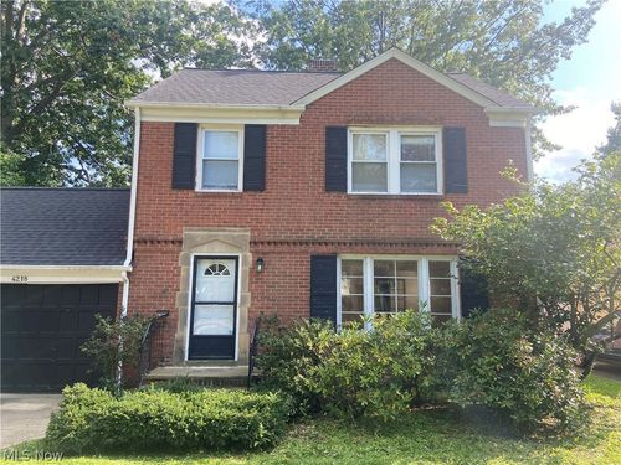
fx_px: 466
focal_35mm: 26
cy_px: 232
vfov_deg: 53.1
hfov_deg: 67.3
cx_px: 310
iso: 32
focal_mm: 4.25
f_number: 1.8
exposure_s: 1/452
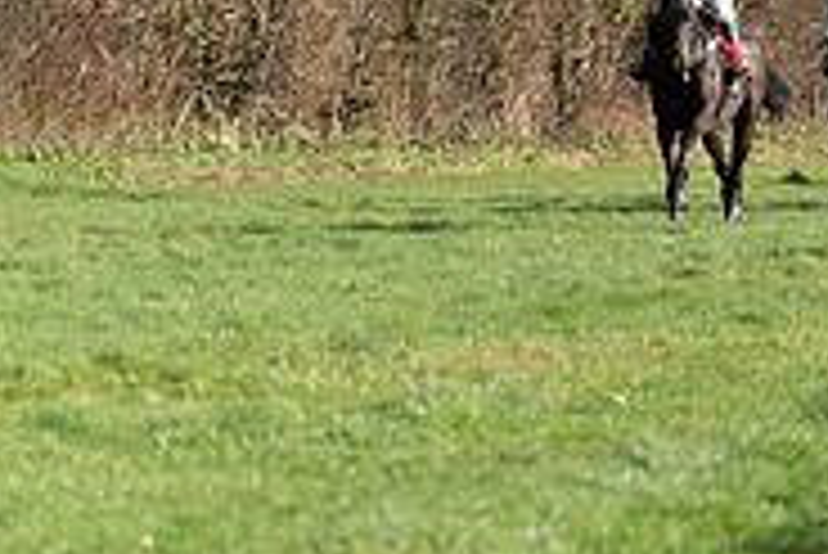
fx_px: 11233
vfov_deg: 2.8
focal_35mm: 488
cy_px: 29
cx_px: 1300
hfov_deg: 4.2
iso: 200
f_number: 4
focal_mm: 155
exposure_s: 1/1250
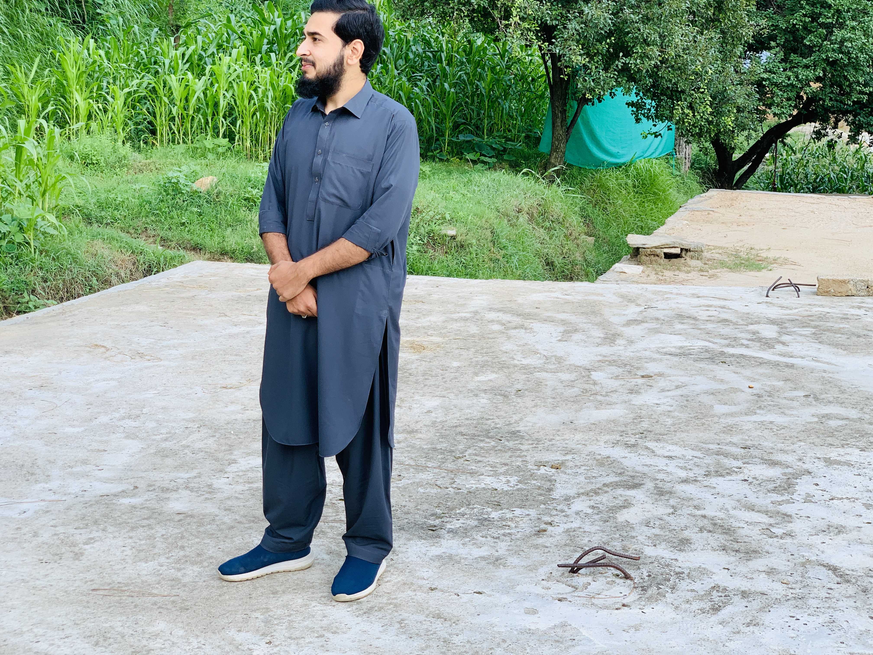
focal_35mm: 52
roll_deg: -1.1
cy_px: 328
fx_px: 1311
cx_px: 436
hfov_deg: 36.8
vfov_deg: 28.0
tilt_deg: -12.6
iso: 16
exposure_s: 1/227
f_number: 2.4
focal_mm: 6
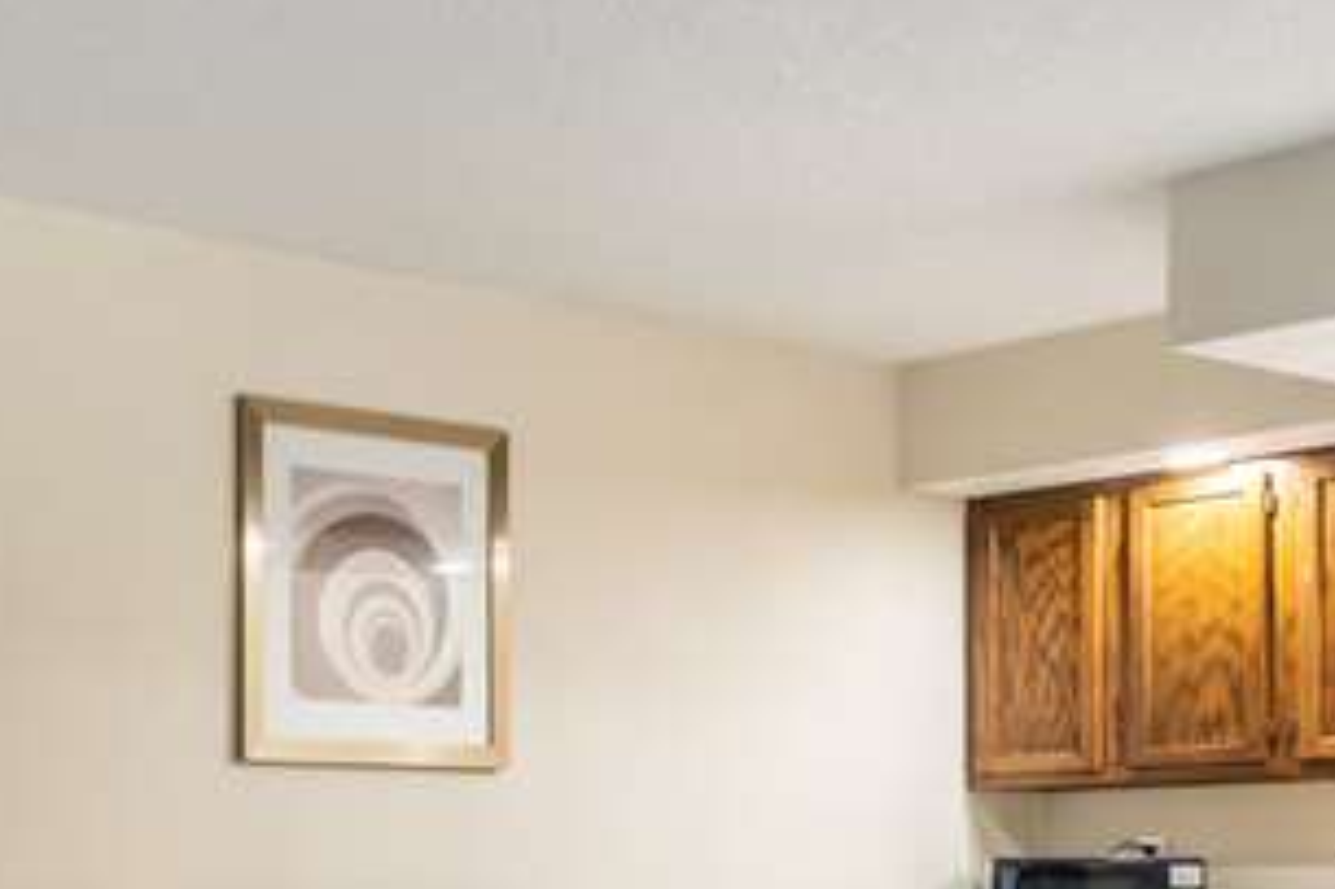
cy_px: 992
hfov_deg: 37.9
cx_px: 37
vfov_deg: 26.3
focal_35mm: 47
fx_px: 1742
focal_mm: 14
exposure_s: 1/8
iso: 400
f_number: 8
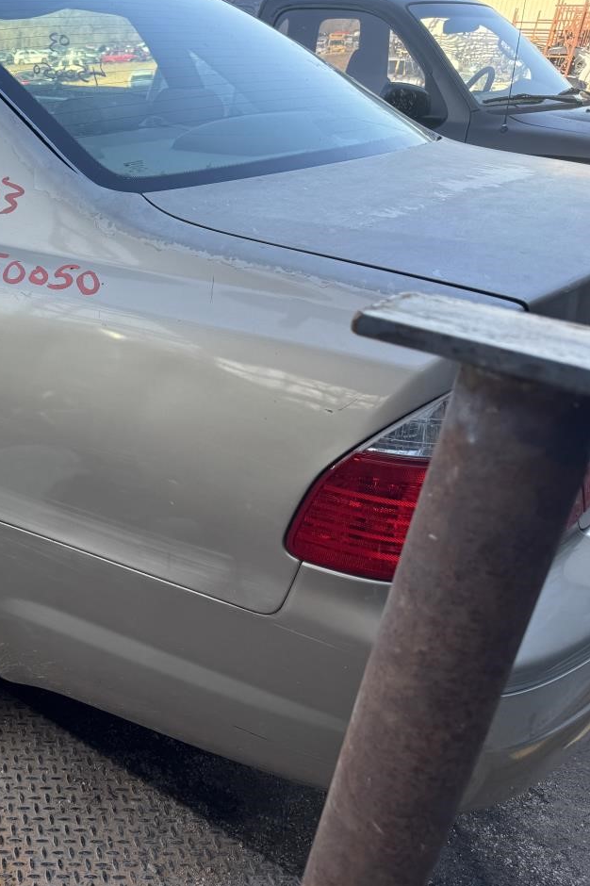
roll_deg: -2.2
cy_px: 439
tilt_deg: -26.1
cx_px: -12
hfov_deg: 34.9
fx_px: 836
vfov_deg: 55.8
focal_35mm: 34
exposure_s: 1/535
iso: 80
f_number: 1.78
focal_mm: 6.76
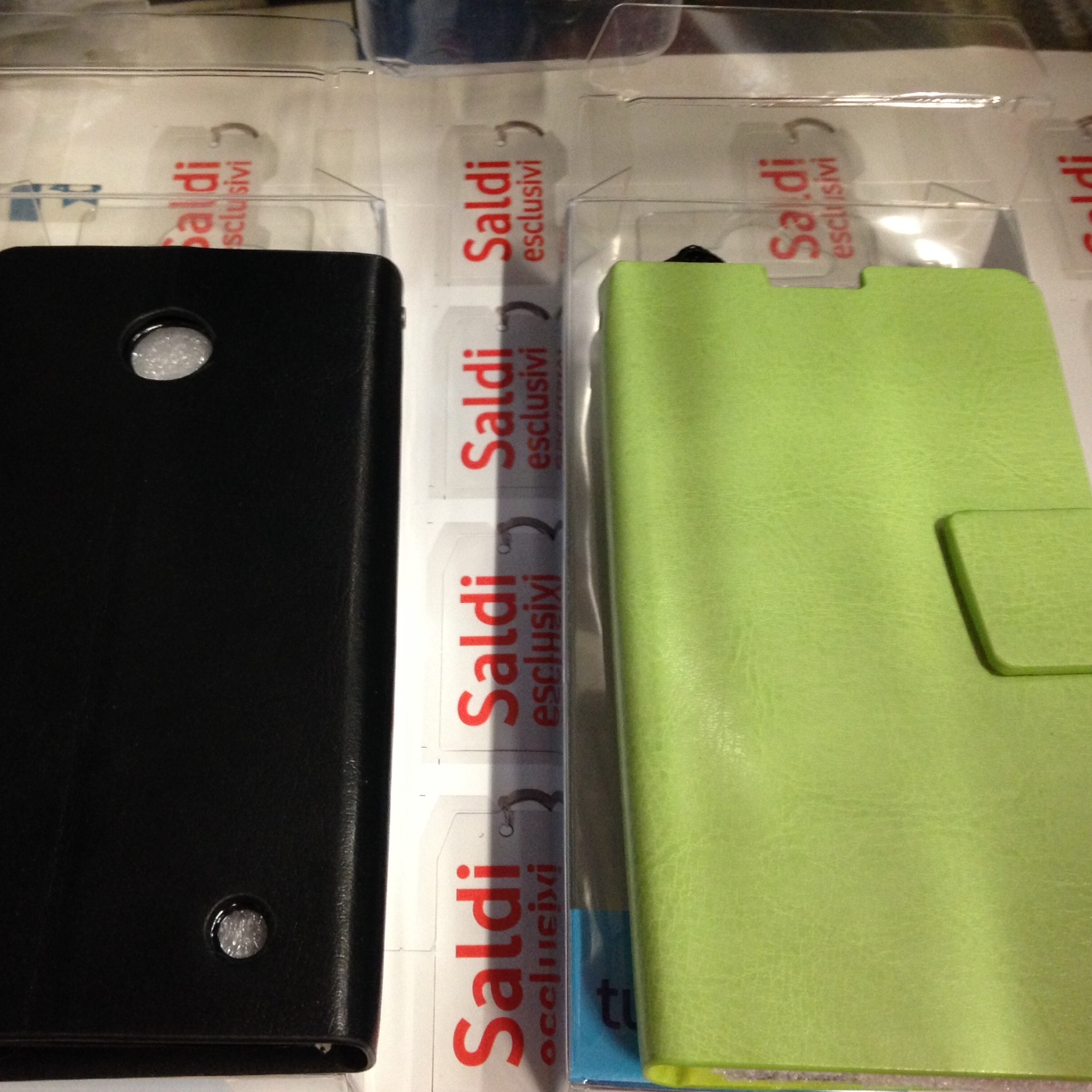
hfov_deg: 42.7
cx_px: 462
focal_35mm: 39
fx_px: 1392
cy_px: 546
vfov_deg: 42.8
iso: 320
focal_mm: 4.12
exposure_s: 1/20
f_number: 2.4
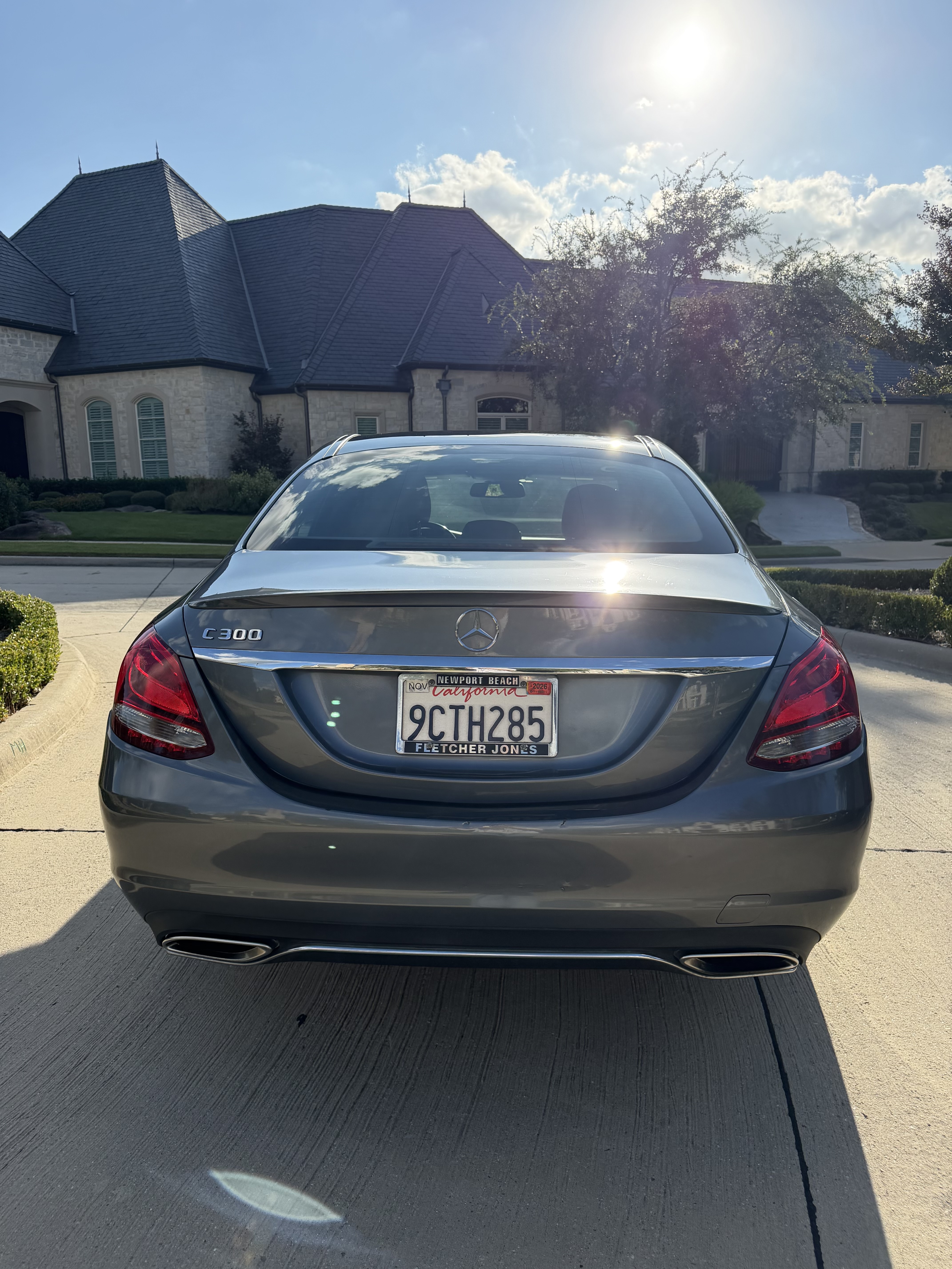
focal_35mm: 24
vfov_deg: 71.6
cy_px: 634
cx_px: 476
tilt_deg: -10.6
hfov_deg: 56.8
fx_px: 880
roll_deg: +1.4
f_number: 1.78
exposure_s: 1/4975
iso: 100
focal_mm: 6.76
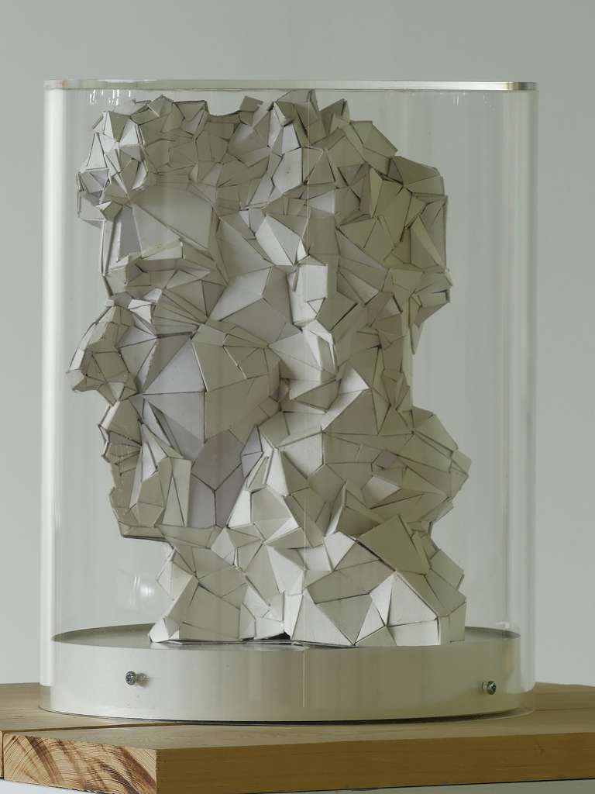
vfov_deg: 5.4
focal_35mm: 366
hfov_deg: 4.1
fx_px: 8388
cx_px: 298
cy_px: 397
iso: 100
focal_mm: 65.8
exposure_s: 1/6
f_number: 7.1
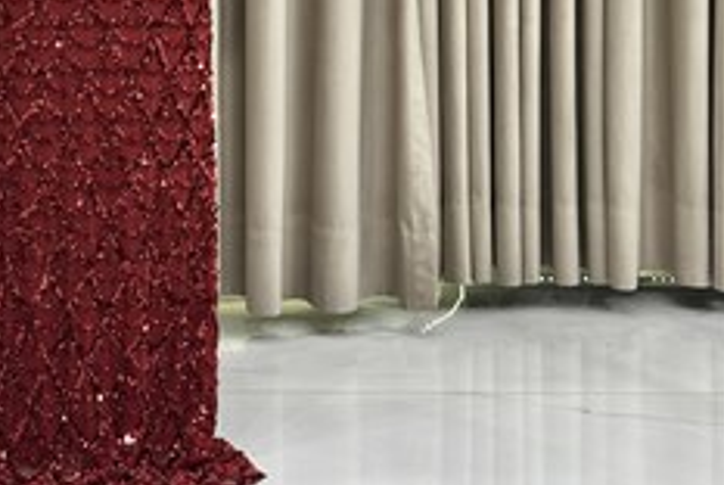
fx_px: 2296
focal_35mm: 114
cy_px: -225
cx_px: 109
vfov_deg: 11.6
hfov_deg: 17.7
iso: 64
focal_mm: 6.86
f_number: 1.78
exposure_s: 1/435
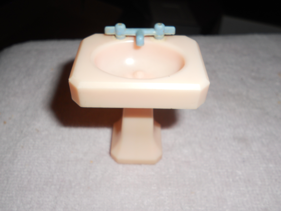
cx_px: 140
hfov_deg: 56.8
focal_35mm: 32
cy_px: 106
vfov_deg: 44.2
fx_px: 260
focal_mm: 5.8
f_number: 8.8
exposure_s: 1/25
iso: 80
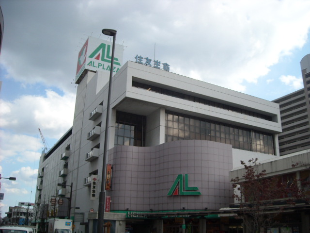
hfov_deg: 52.6
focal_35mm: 35
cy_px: 116
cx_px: 155
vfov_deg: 40.7
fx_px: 313
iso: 64
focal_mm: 5.7
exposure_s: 1/184
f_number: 5.6
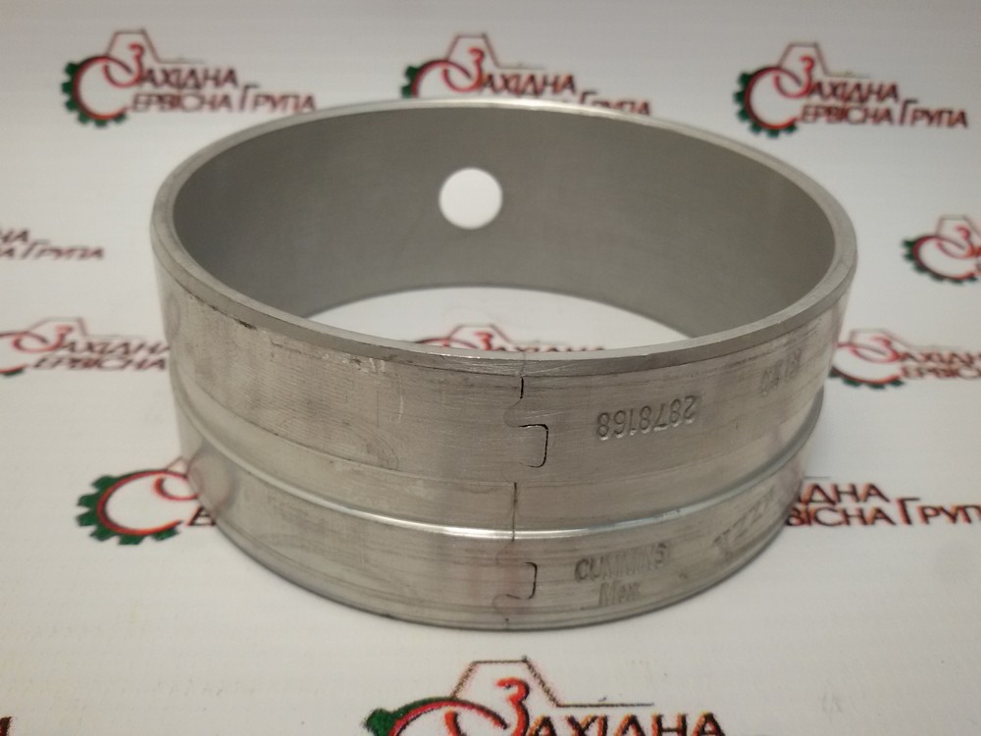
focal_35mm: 31
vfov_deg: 45.4
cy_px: 368
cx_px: 490
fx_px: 879
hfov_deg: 58.4
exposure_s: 1/120
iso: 64
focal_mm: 2.93
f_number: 2.4
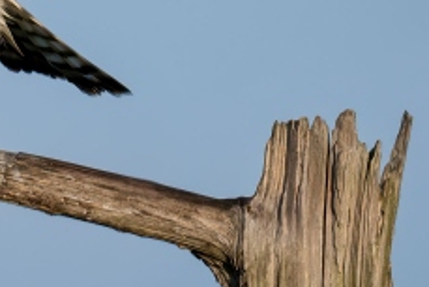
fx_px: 34925
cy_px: -130
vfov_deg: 0.5
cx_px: -84
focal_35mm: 2929
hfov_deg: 0.7
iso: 3200
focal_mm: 560
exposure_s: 1/4000
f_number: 6.3
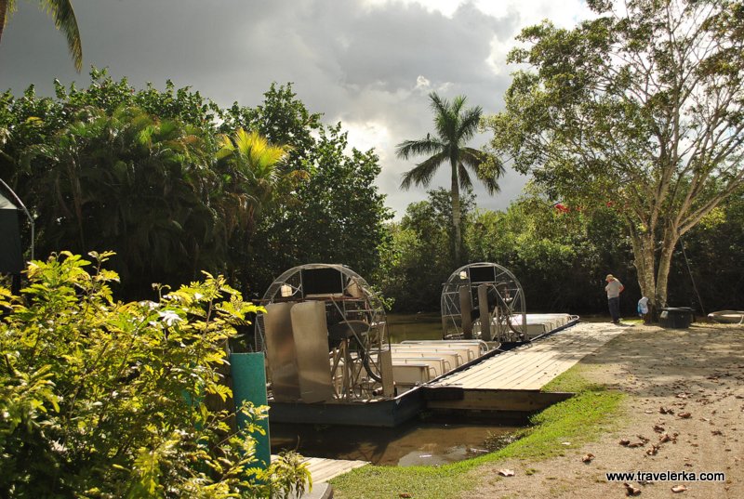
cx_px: 372
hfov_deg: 53.0
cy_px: 250
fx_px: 746
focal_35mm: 36
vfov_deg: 37.0
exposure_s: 1/1000
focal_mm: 24
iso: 100
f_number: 5
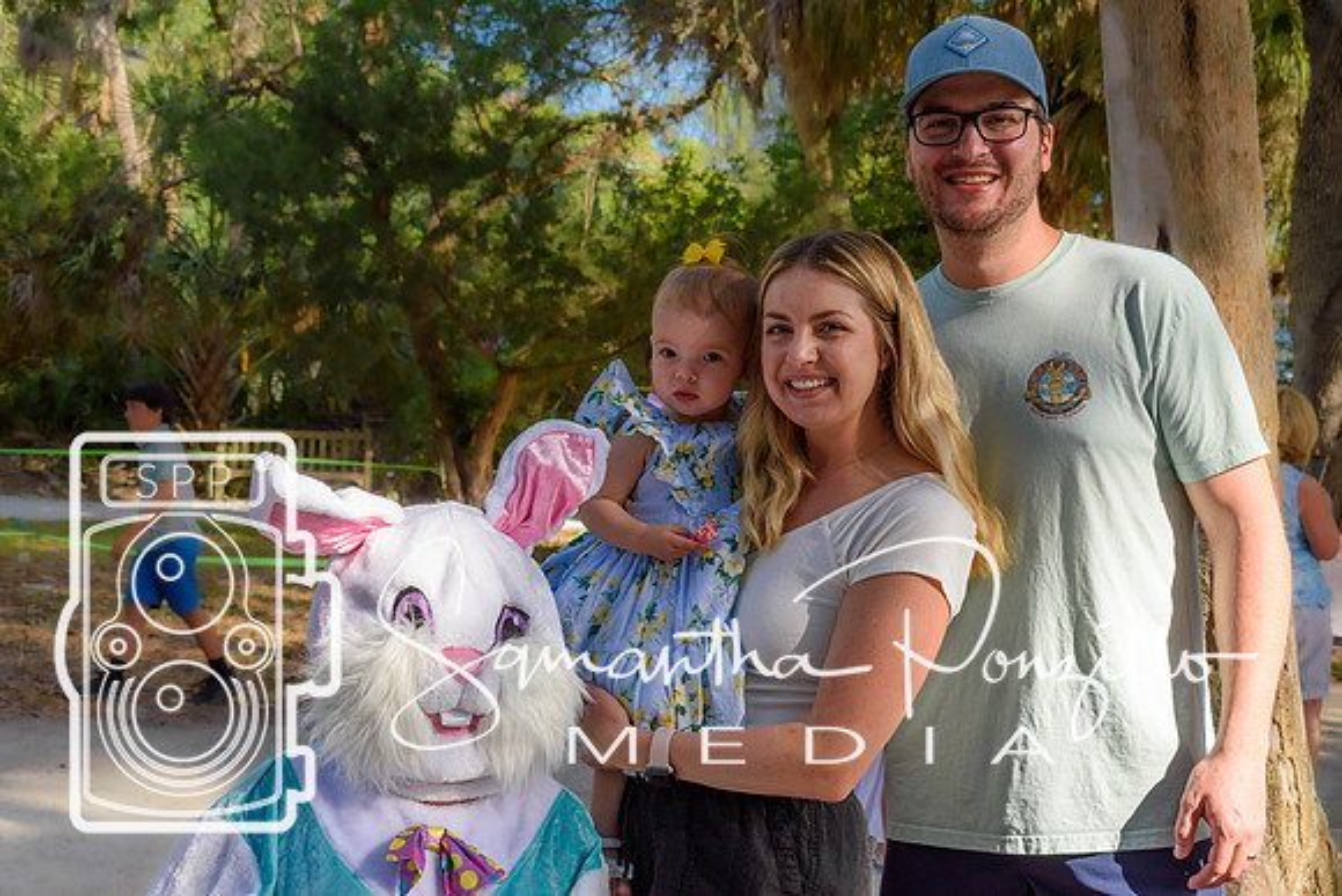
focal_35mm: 57
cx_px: 671
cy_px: 448
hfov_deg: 35.0
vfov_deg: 23.8
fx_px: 2125
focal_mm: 38
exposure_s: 1/250
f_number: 8
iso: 220
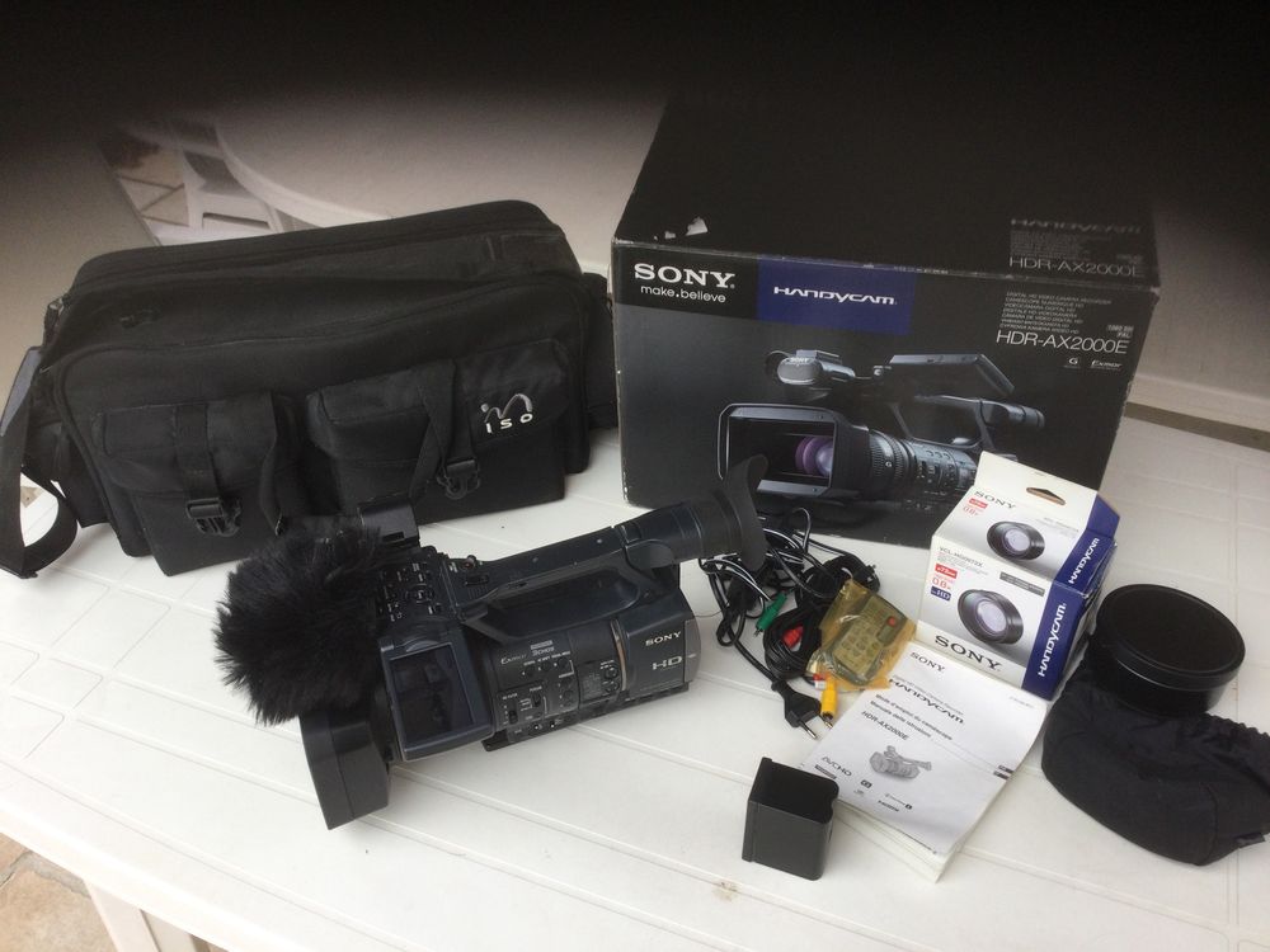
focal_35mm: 31
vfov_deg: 45.4
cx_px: 635
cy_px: 476
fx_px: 1137
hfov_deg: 58.4
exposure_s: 1/100
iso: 25
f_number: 2.4
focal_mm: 3.3
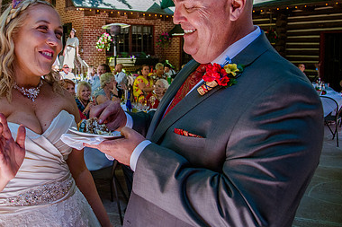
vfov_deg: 35.6
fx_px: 351
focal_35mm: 37
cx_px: 112
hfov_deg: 50.9
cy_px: 77
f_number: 5.6
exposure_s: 1/640
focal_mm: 24
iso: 1600
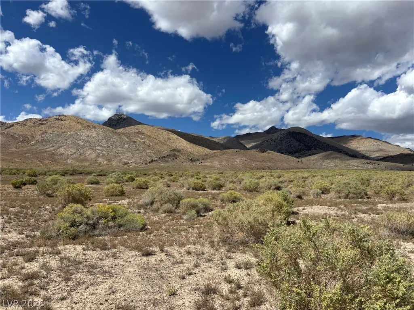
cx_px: 207
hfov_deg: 67.3
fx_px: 311
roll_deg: -2.6
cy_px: 155
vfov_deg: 53.1
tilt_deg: +6.6
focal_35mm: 26
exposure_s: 1/5618
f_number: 1.6
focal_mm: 5.96
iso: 50
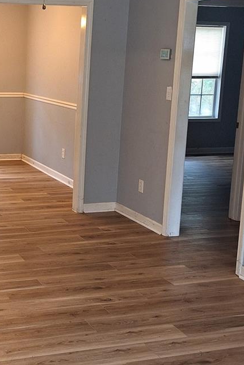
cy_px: 166
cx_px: -7
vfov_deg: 35.0
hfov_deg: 22.7
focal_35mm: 57
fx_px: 579
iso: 200
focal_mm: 5.54
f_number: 1.8
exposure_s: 1/40
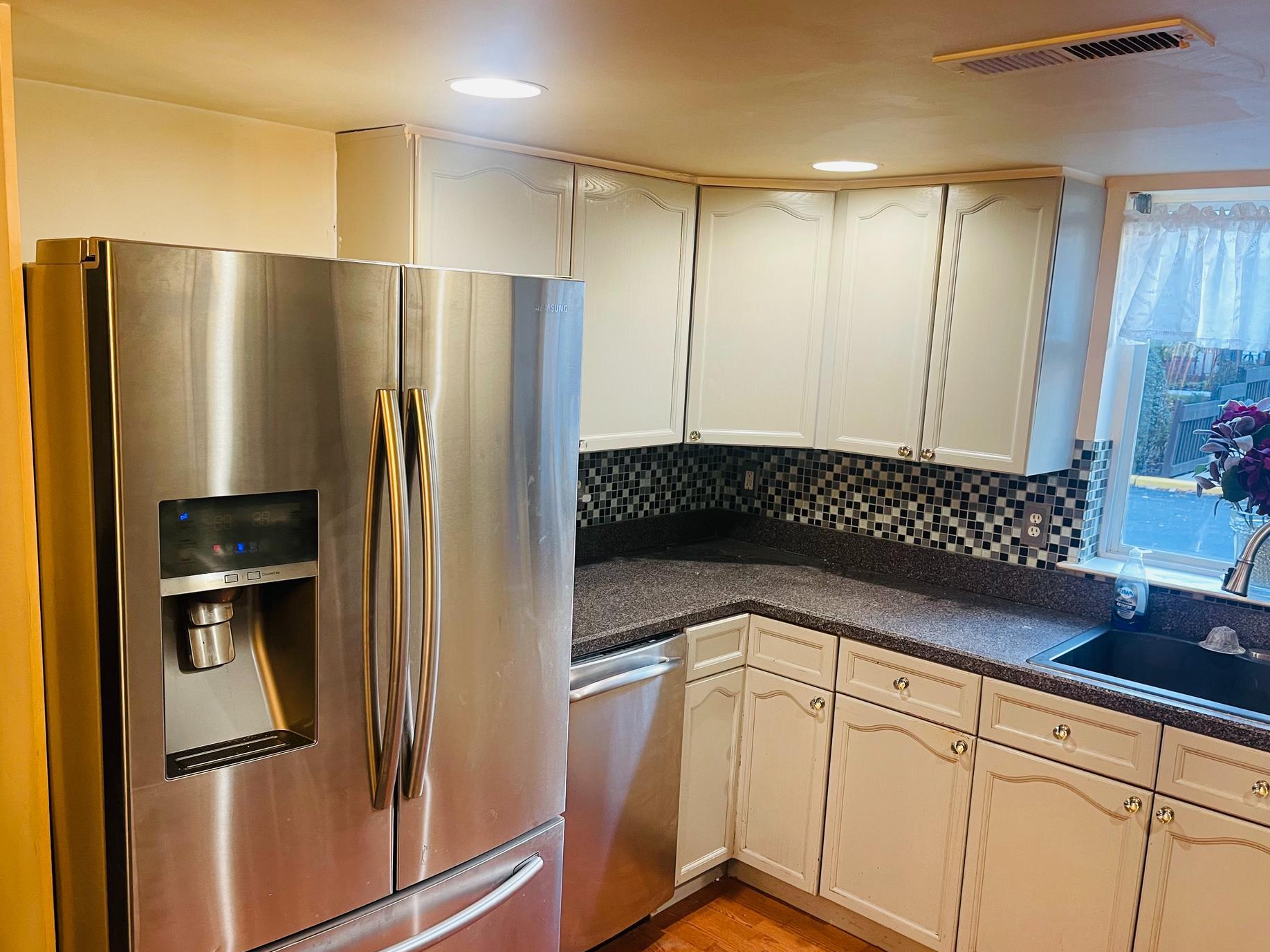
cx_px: 587
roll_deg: -2.2
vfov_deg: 48.2
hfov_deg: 61.6
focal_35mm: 29
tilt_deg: -10.3
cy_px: 512
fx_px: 1064
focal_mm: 5.1
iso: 125
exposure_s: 1/60
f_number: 1.6
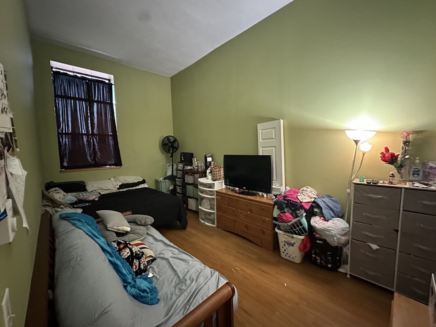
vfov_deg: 85.7
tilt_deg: -4.2
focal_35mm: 14
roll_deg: +0.8
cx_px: 218
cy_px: 164
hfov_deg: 102.1
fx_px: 176
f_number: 2.2
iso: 1000
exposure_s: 1/40
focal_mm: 2.22
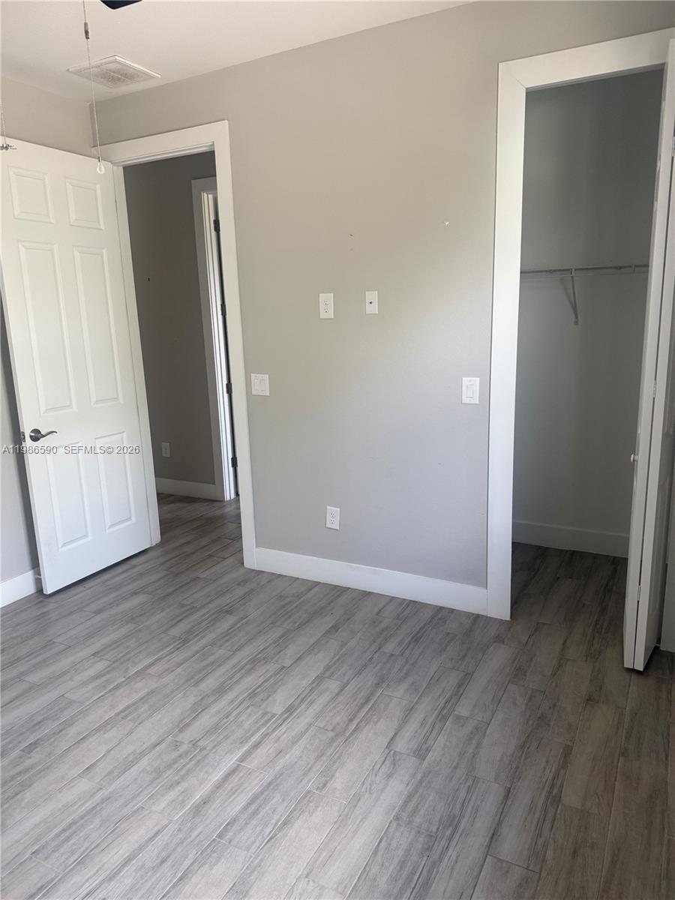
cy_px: 450
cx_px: 338
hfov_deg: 56.8
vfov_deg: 71.6
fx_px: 624
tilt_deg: -12.5
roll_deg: +1.9
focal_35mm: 24
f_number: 1.78
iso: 200
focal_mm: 6.76
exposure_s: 1/99
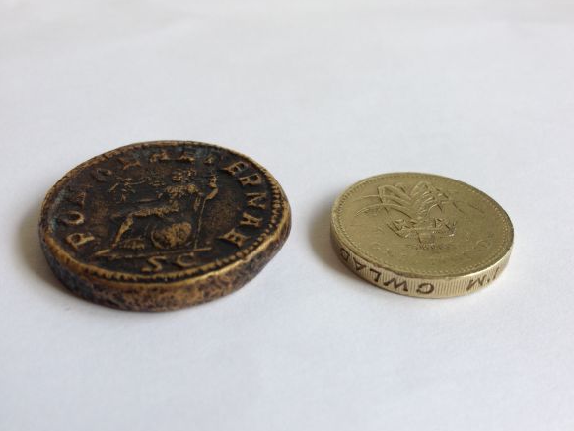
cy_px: 218
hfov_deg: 53.9
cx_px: 294
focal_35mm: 34
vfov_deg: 41.8
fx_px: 564
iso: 50
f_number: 2.4
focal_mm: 4.13
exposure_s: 1/60
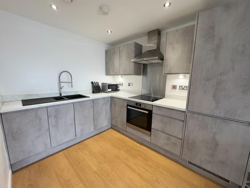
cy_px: 94
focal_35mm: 14
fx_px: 101
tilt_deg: -9.3
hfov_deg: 102.1
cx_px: 125
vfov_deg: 85.7
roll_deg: -1.5
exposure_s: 1/100
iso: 200
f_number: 2.2
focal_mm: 2.22
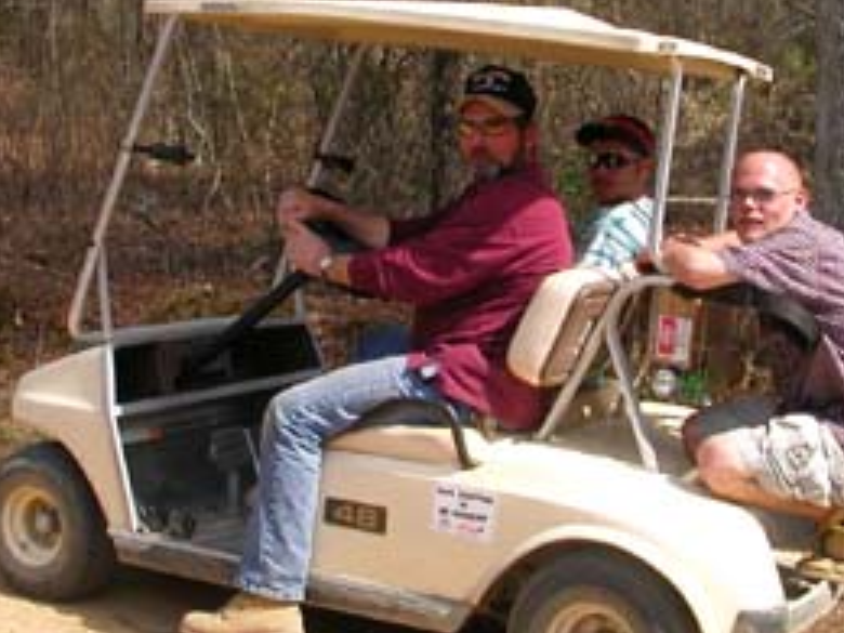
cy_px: 250
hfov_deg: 30.3
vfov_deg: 22.9
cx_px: 454
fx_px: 1560
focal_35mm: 64
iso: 100
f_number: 4.5
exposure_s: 1/309
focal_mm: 5.6
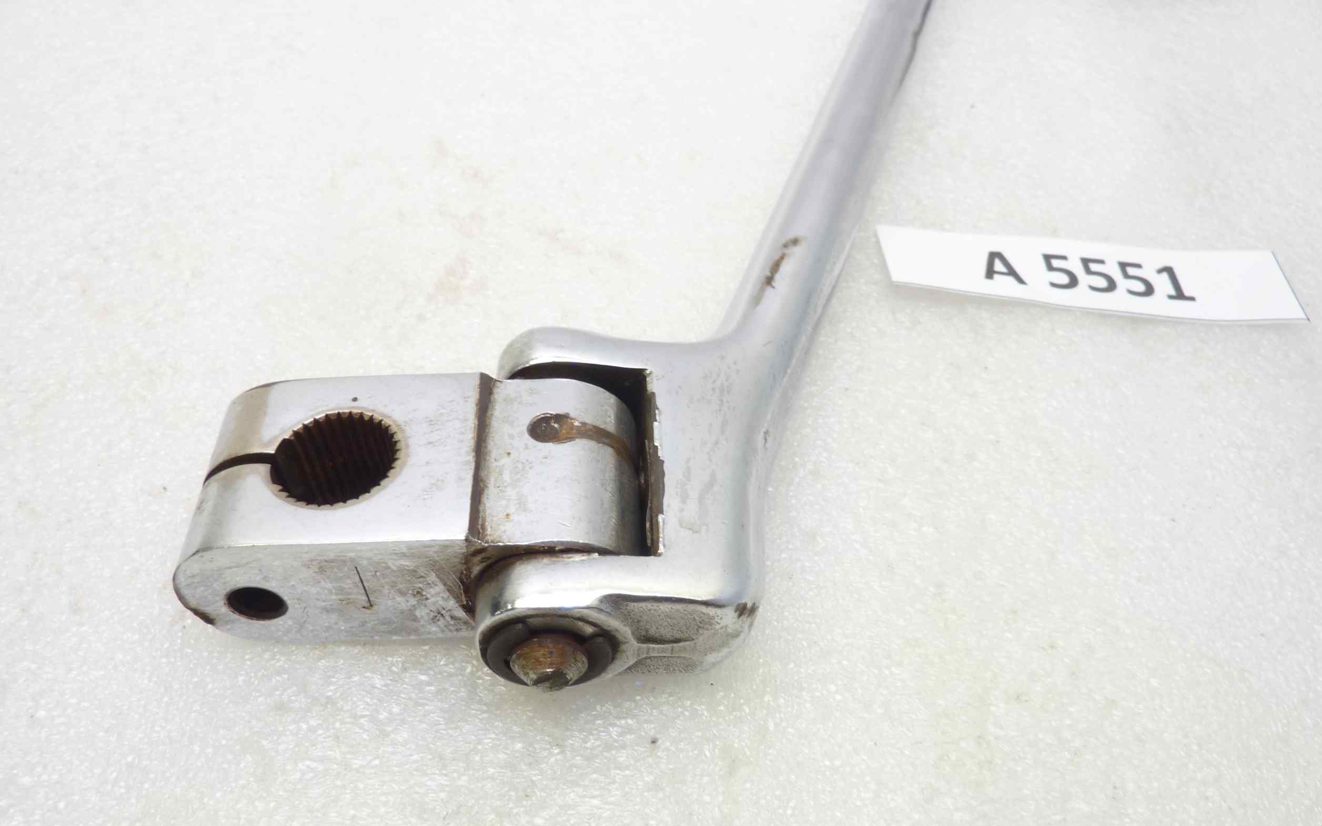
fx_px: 973
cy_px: 497
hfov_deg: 68.4
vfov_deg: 45.8
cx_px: 665
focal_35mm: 27
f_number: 3.3
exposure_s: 1/13
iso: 80
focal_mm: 4.1
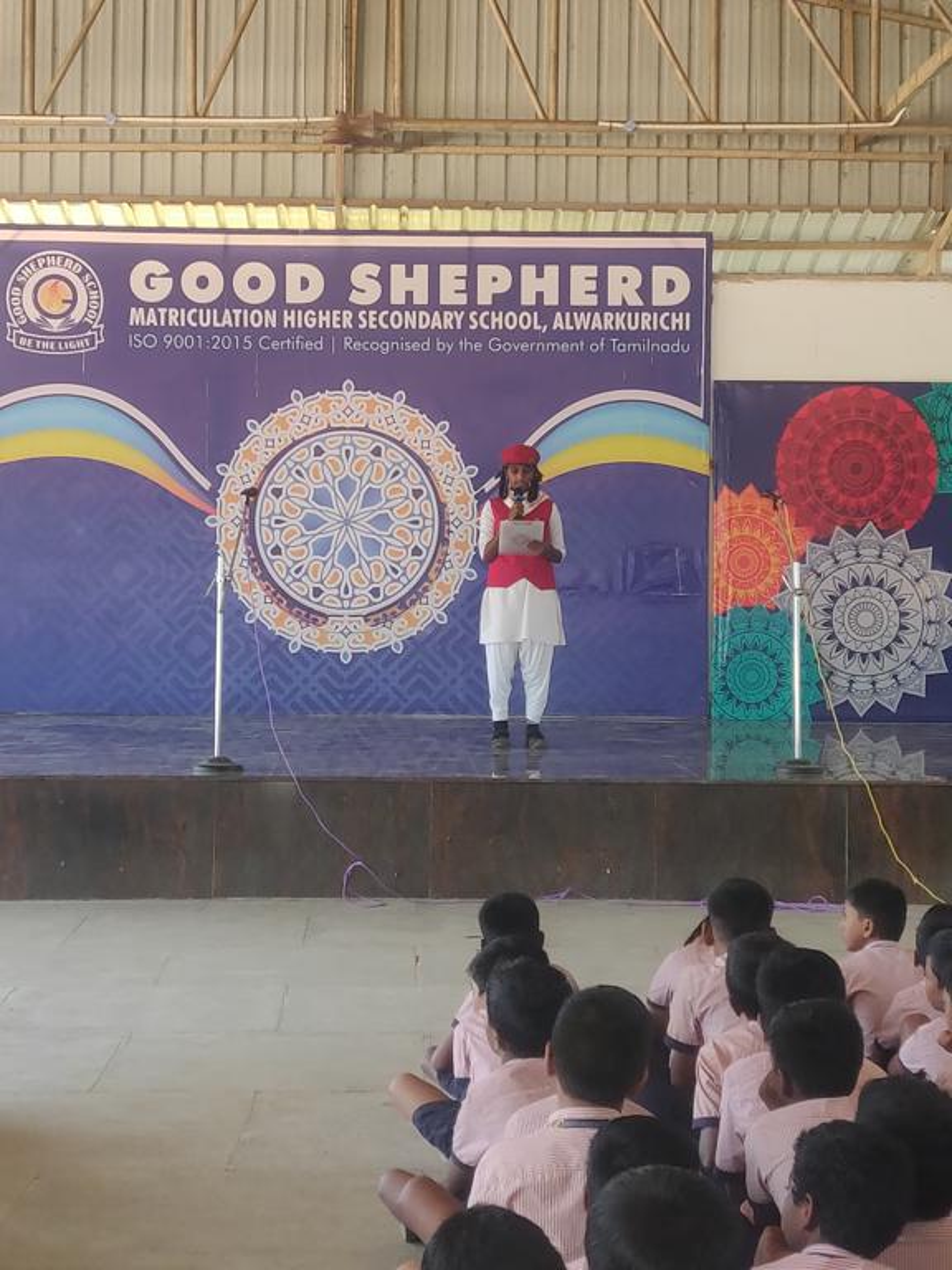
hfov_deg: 54.9
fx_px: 917
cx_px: 476
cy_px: 635
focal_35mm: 25
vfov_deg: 69.4
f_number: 1.7
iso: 320
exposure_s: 1/100
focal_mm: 4.25
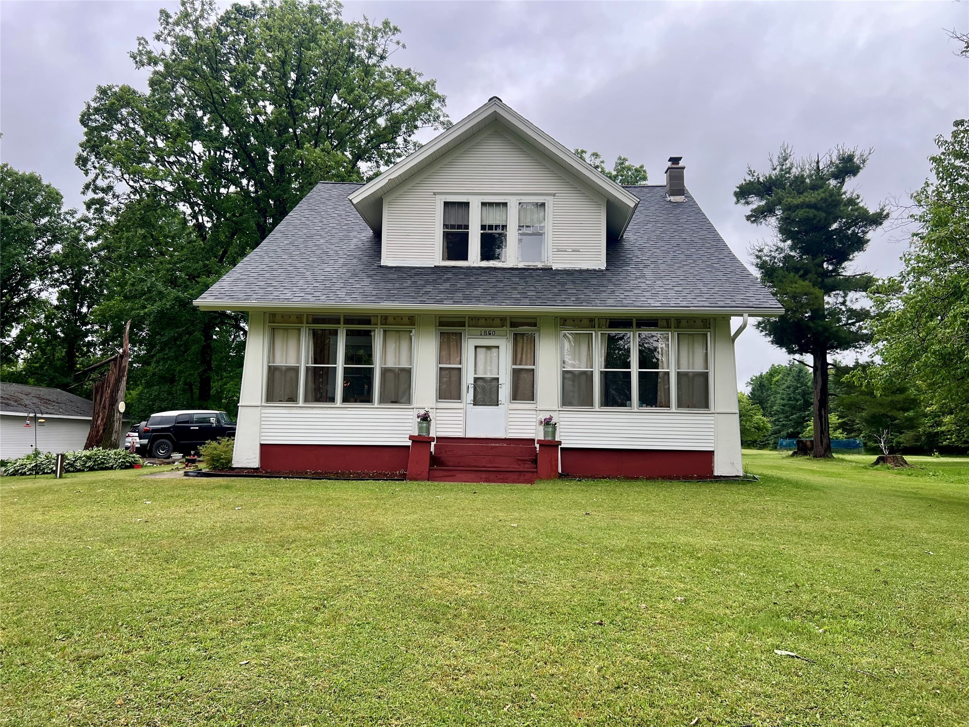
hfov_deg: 67.3
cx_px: 484
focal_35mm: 26
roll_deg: -1.1
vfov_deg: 53.1
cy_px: 364
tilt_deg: +6.3
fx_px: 728
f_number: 1.5
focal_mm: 5.7
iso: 50
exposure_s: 1/495
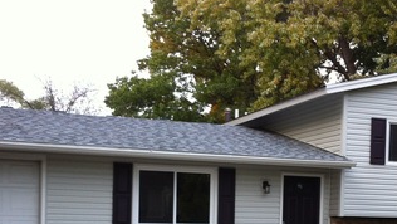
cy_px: 254
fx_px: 811
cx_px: 274
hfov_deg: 27.3
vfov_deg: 15.2
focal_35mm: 77
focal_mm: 3.85
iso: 80
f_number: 2.8
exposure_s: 1/120
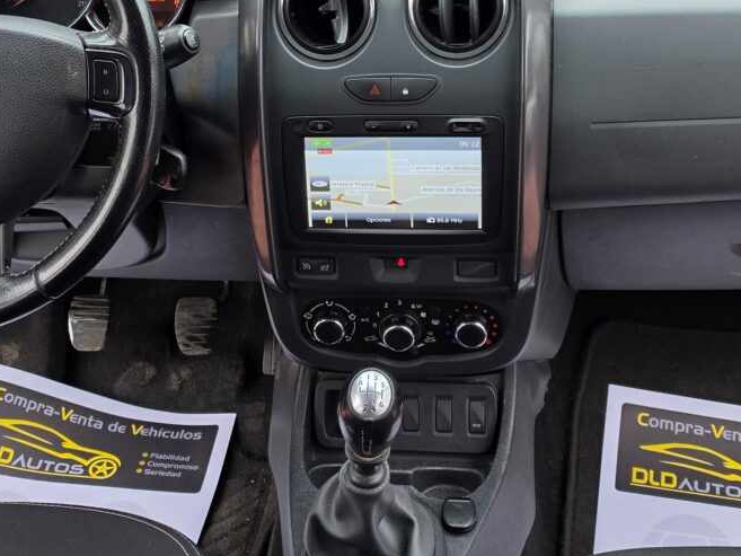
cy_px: 144
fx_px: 1199
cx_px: 336
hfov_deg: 34.3
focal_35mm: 56
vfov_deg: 25.8
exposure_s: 1/180
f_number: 1.4
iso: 80
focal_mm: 6.5
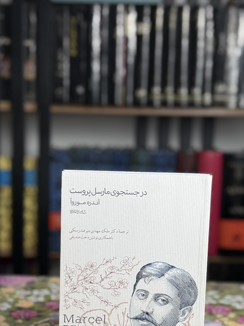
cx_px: 114
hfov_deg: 21.0
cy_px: 211
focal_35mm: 70
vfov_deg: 27.6
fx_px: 658
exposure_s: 1/130
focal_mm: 6.76
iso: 50
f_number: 1.78
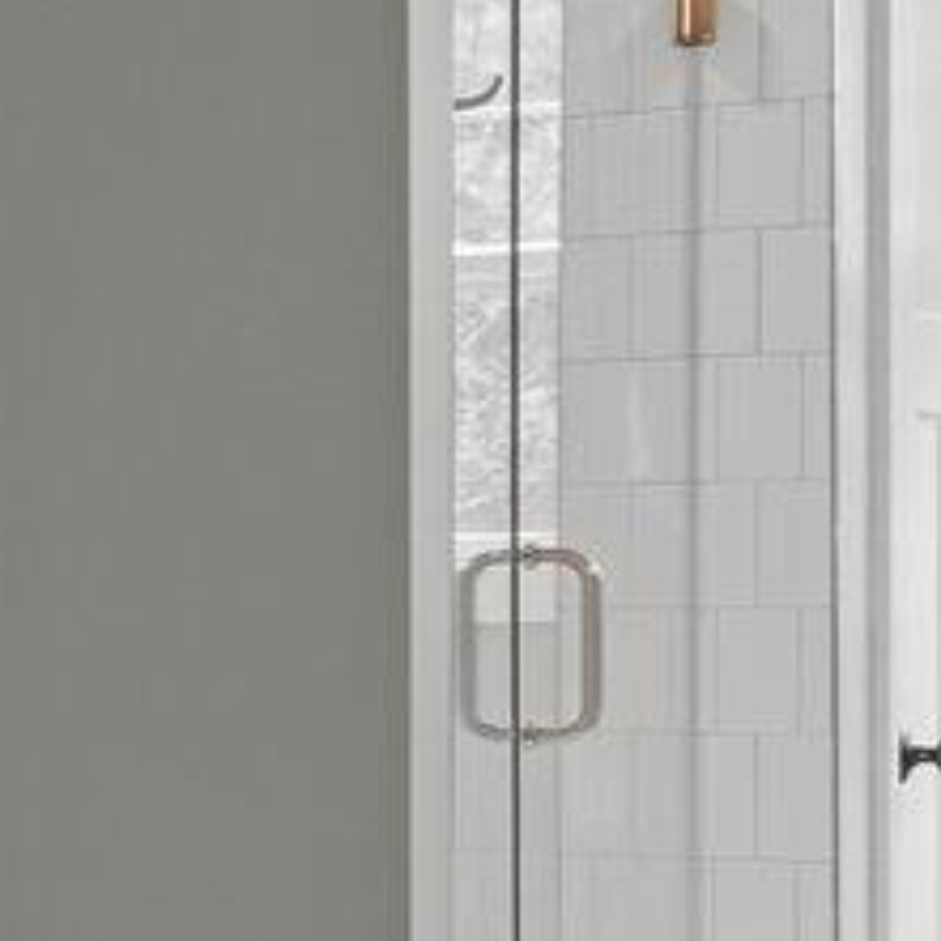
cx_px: -2755
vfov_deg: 13.8
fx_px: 3875
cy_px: 688
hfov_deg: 8.2
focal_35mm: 126
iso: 400
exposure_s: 1/2
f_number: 8
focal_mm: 16
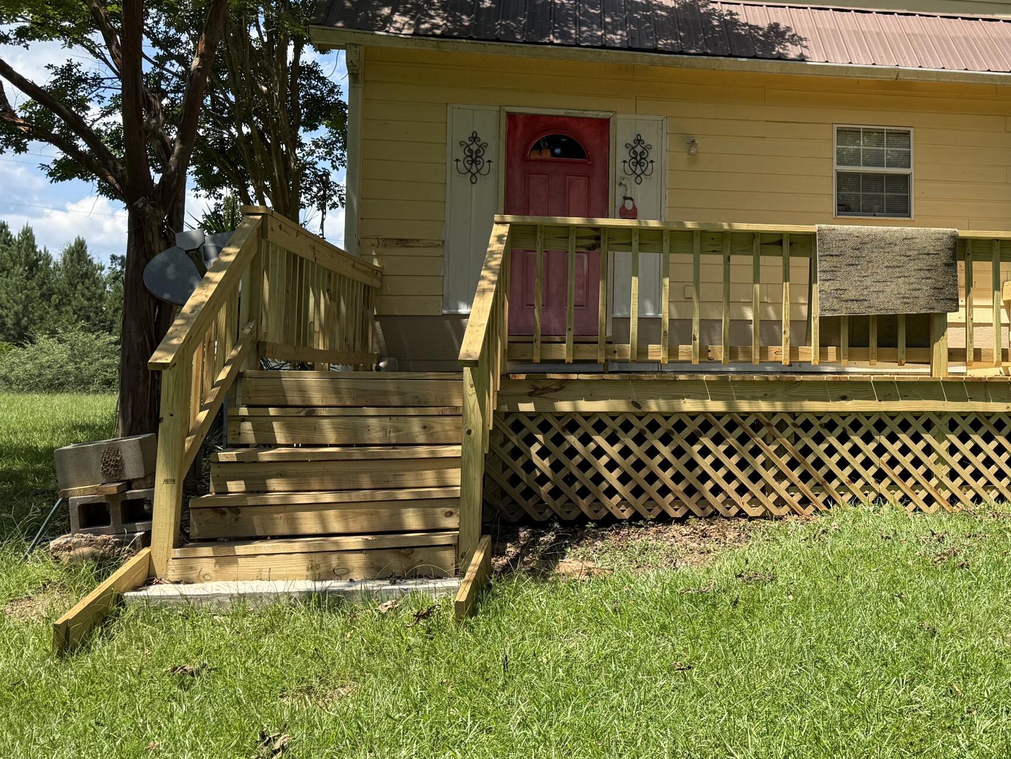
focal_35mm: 42
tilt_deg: +6.0
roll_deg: +0.8
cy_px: 269
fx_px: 1227
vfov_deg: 34.1
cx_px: 835
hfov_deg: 42.4
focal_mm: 6.76
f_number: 1.78
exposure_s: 1/2703
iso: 100
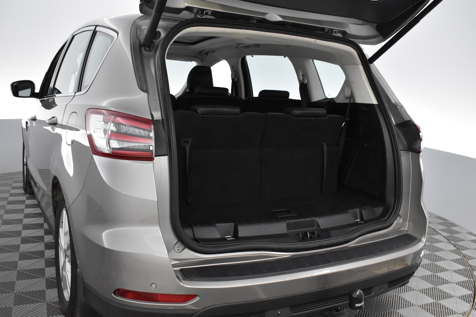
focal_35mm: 33
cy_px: 158
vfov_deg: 40.0
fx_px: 436
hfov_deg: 57.2
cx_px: 238
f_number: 5
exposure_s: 1/125
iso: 3200
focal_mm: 22
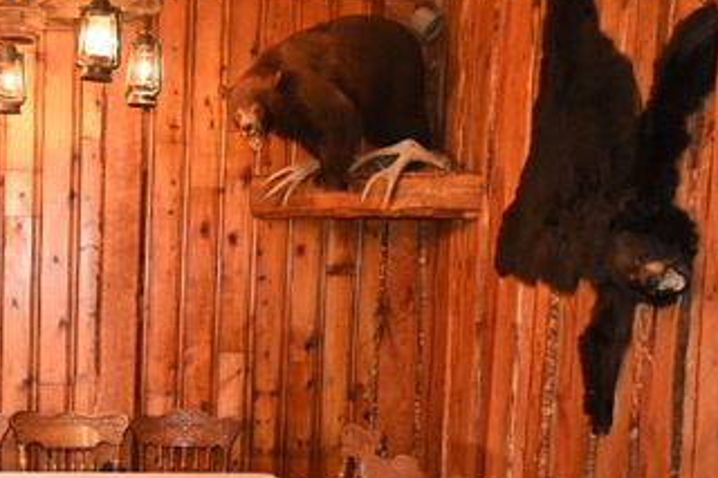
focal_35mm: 68
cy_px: 411
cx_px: 218
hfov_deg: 29.4
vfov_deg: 19.7
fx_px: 1355
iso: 3200
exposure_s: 1/60
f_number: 4
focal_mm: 34
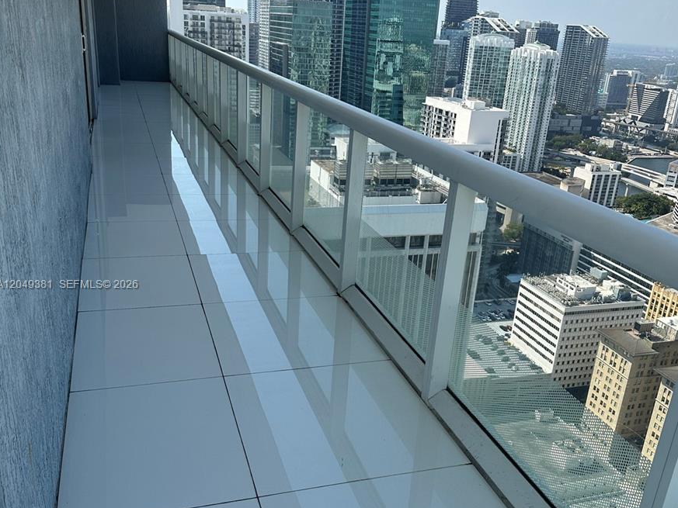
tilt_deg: -20.0
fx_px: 646
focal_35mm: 33
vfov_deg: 42.9
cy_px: 285
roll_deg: -3.5
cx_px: 344
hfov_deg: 55.3
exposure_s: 1/4545
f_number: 1.78
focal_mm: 6.86
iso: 80
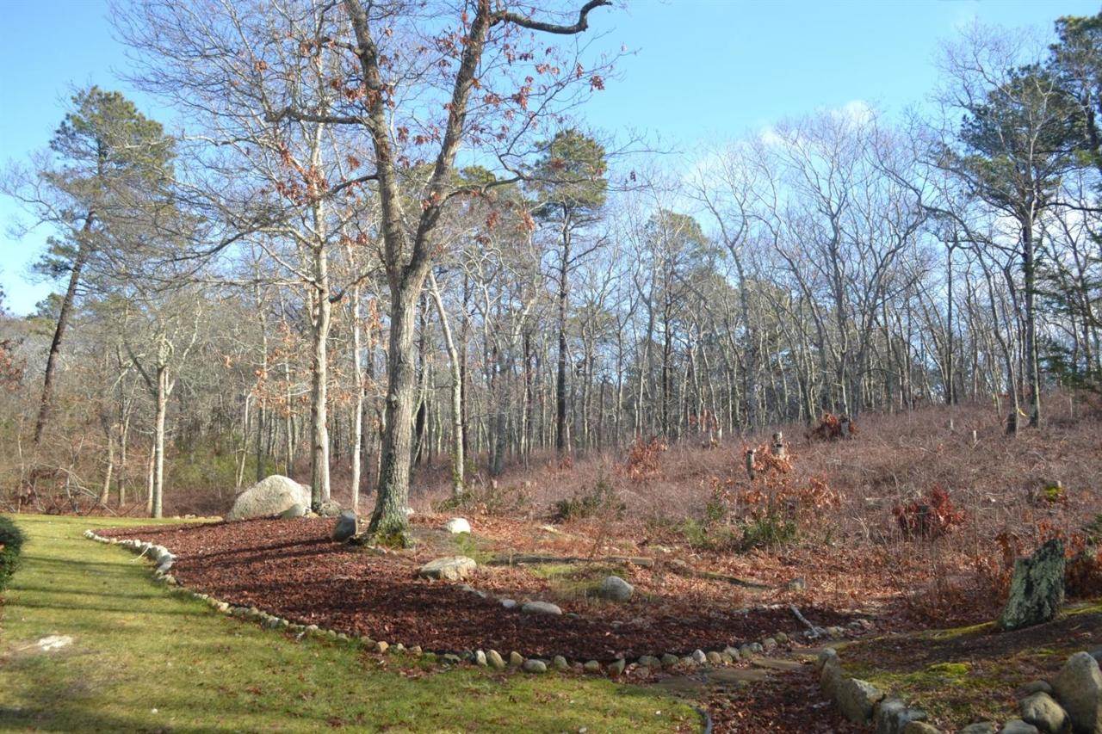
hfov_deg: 61.9
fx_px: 918
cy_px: 367
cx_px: 551
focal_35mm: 30
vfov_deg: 43.6
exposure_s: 1/160
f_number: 6.3
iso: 100
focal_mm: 20
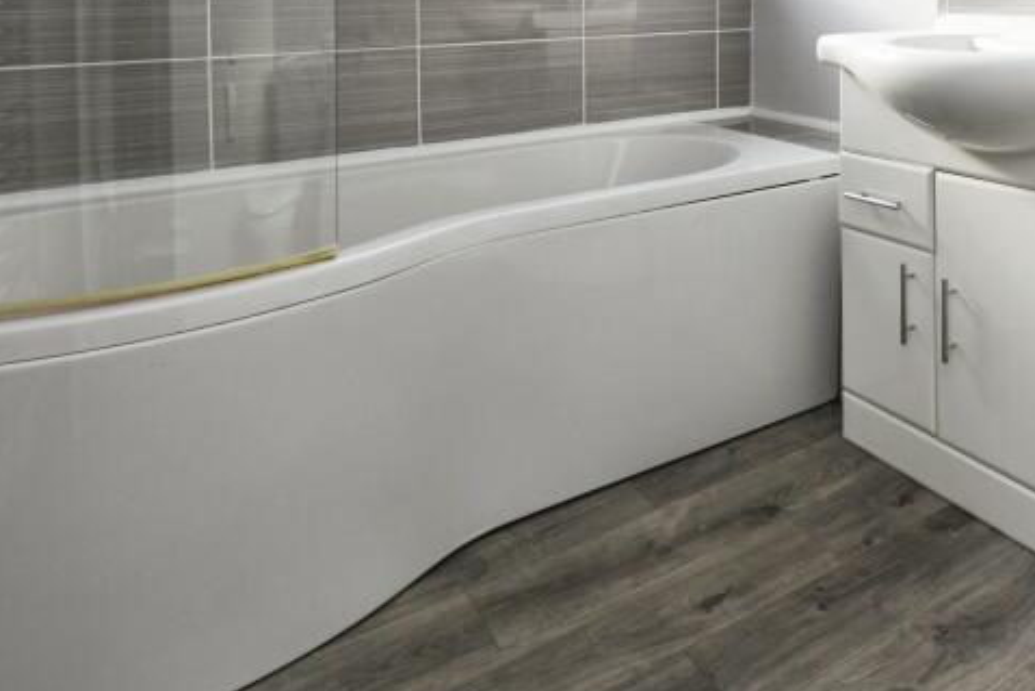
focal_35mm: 30
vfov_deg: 38.7
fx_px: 863
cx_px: 827
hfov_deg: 57.3
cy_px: -1
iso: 800
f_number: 8
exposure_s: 1/250
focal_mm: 14
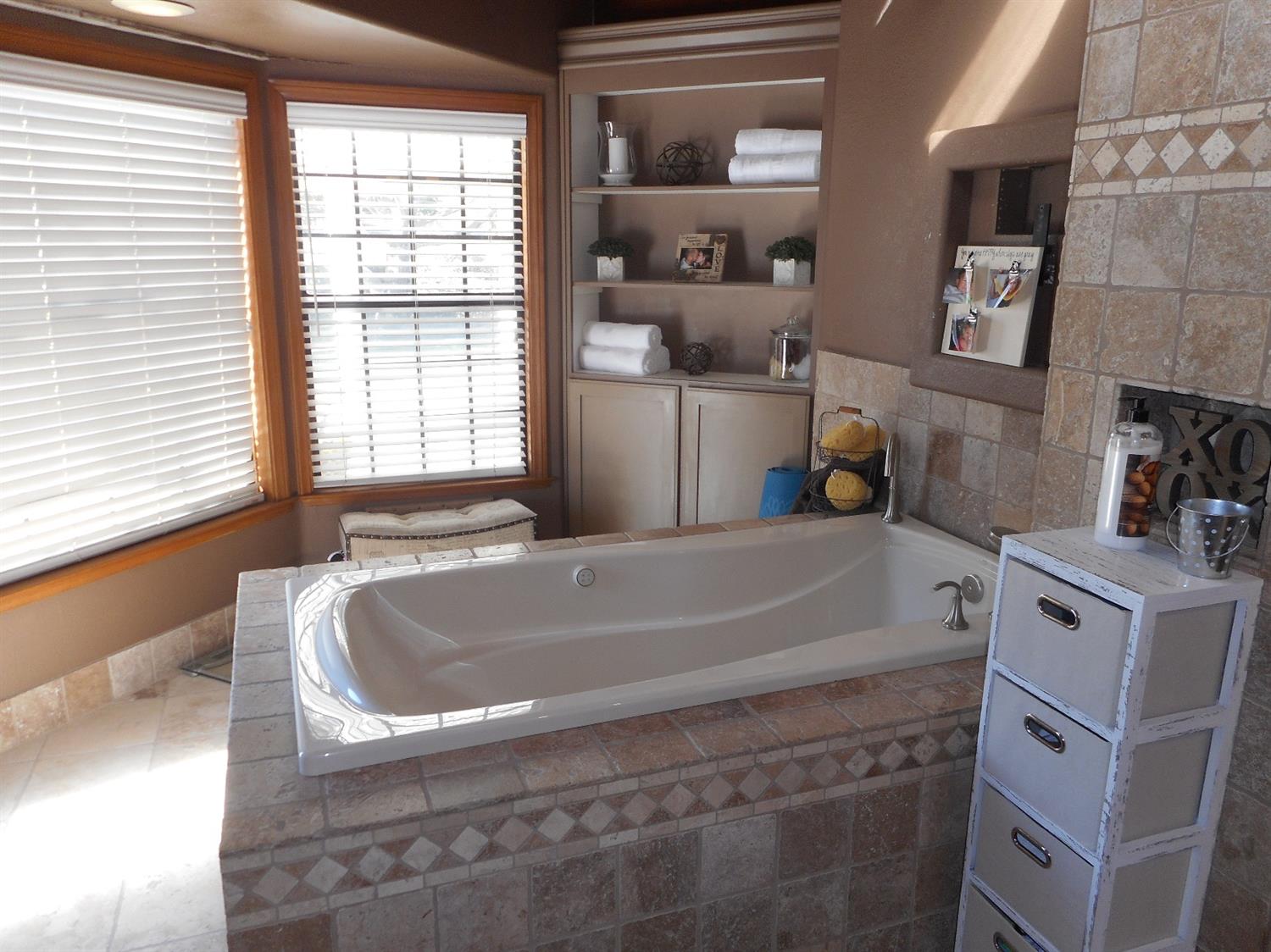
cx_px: 636
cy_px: 476
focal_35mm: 25
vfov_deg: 54.9
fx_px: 918
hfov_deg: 69.4
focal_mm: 4.5
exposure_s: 1/30
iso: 80
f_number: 3.7
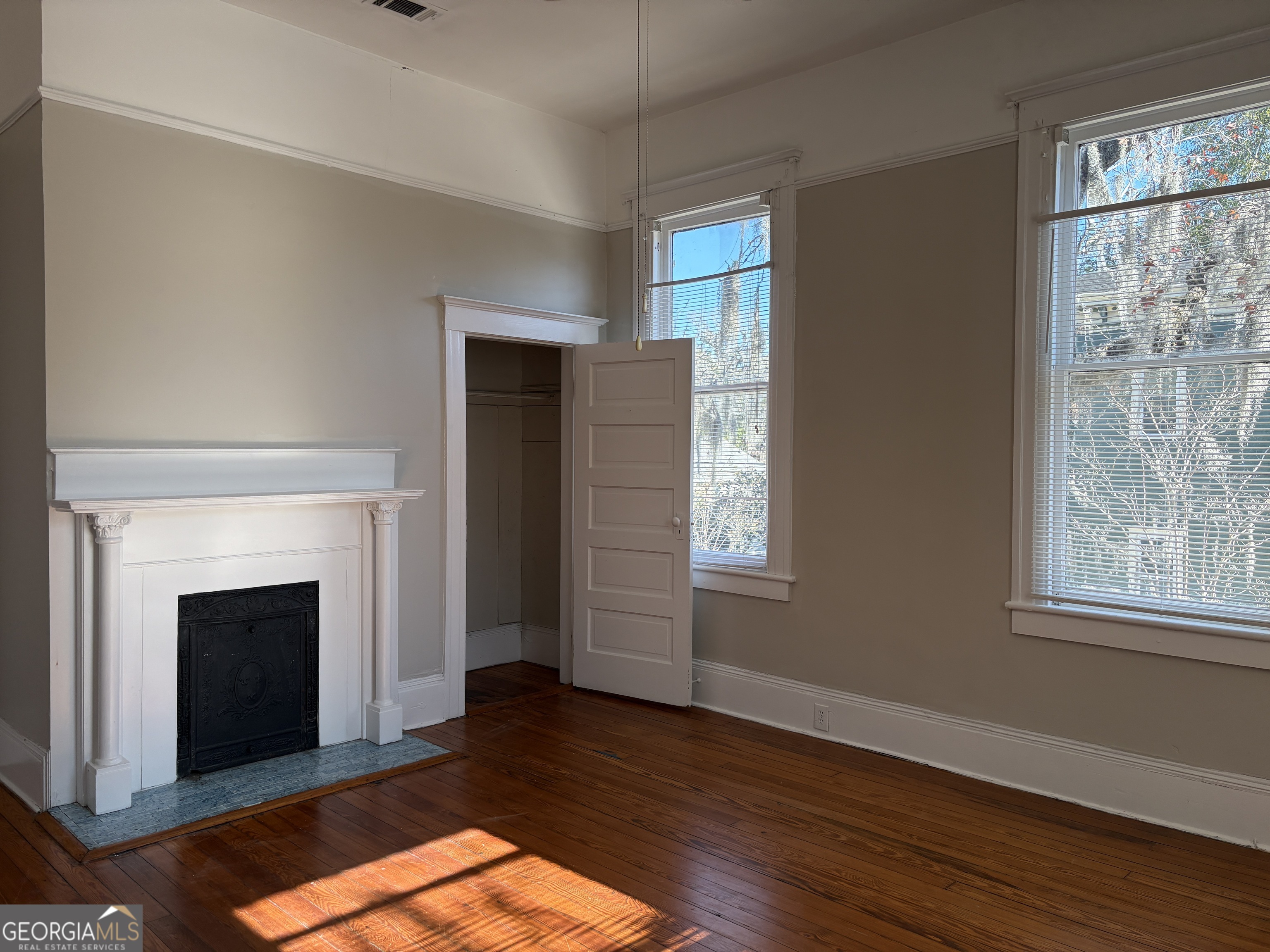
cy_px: 476
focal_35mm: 26
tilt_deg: -0.9
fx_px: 954
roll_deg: +0.4
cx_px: 635
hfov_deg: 67.3
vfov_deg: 53.1
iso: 64
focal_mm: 5.96
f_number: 1.6
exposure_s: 1/264
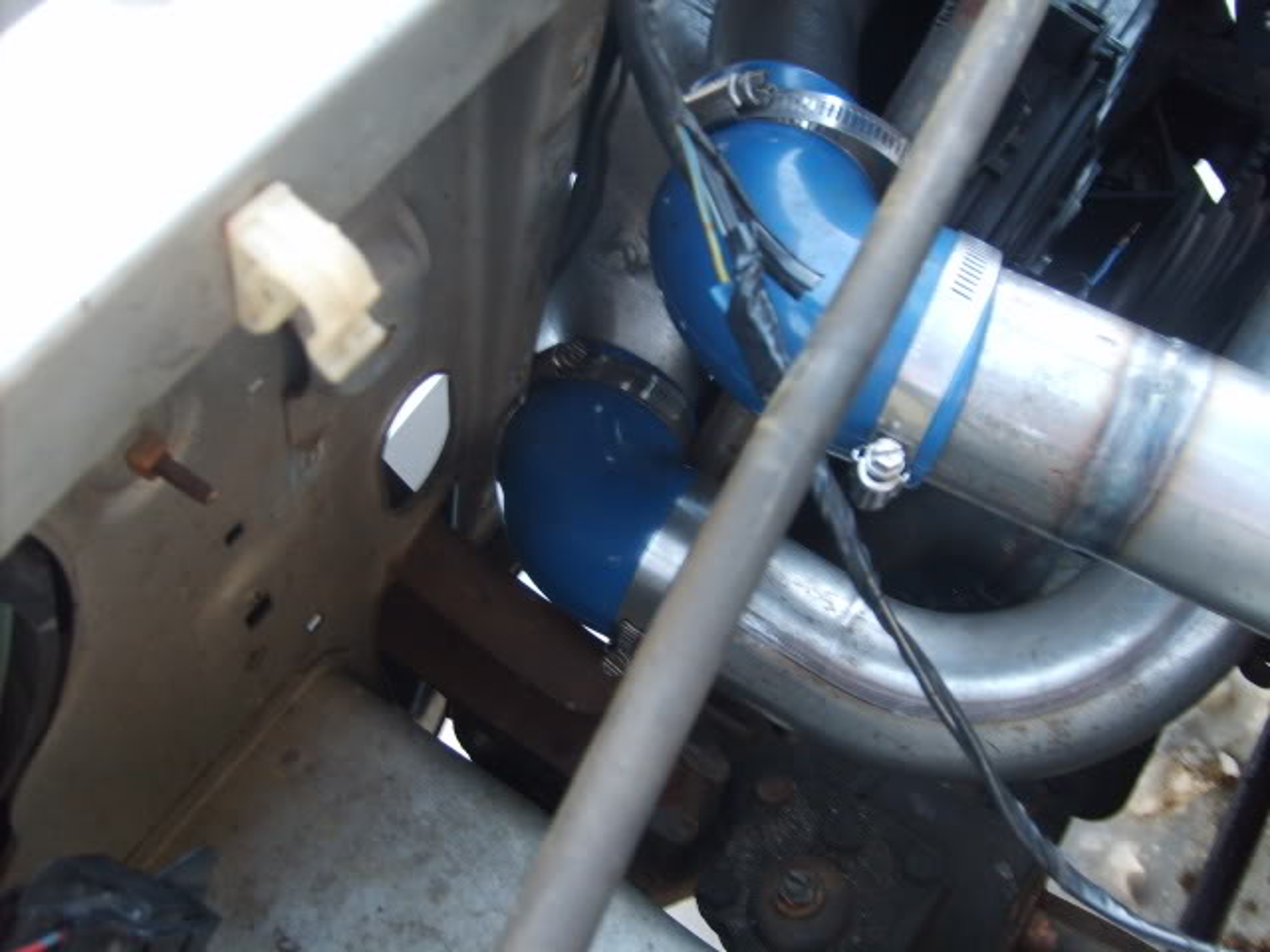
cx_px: 635
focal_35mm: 35
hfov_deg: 52.6
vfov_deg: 40.7
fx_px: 1284
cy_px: 476
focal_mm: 5.8
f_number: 2.8
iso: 63
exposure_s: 1/30
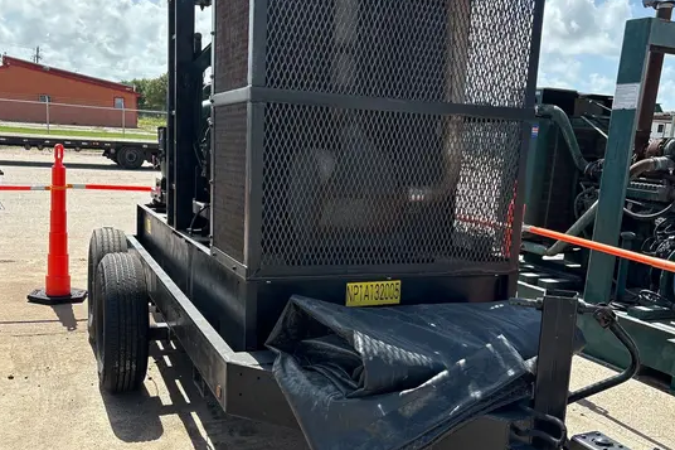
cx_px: 336
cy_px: 283
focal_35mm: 37
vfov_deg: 35.7
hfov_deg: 51.9
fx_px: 693
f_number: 1.6
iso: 64
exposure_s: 1/2865
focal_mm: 5.96
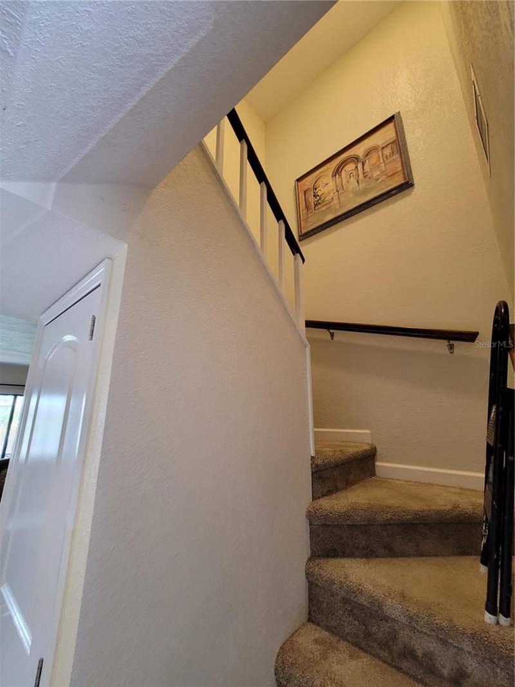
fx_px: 258
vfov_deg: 106.2
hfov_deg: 89.9
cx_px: 258
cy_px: 344
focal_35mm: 13
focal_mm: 2.2
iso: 250
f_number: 2.2
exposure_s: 1/60
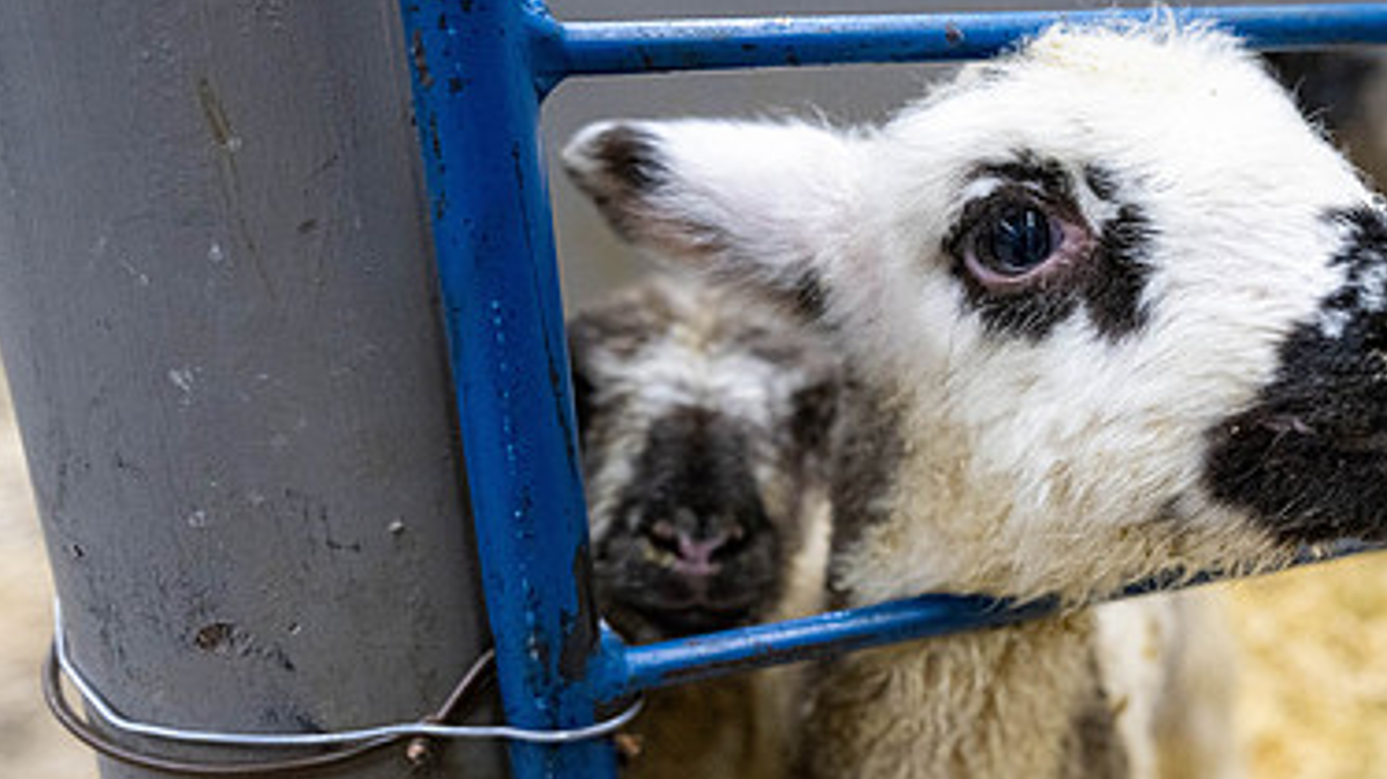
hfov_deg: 49.5
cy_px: 432
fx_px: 1434
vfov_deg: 30.4
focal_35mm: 39
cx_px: 1046
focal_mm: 24
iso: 2500
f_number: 3.5
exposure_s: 1/250
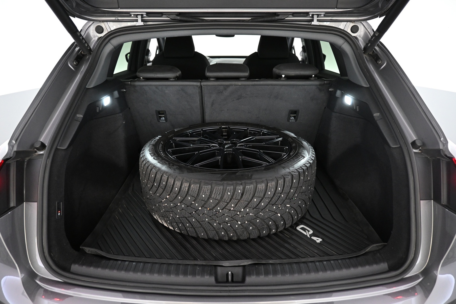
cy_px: 152
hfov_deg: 73.7
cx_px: 228
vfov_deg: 53.1
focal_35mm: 24
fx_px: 304
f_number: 3.5
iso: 1600
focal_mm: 16
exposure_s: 1/30
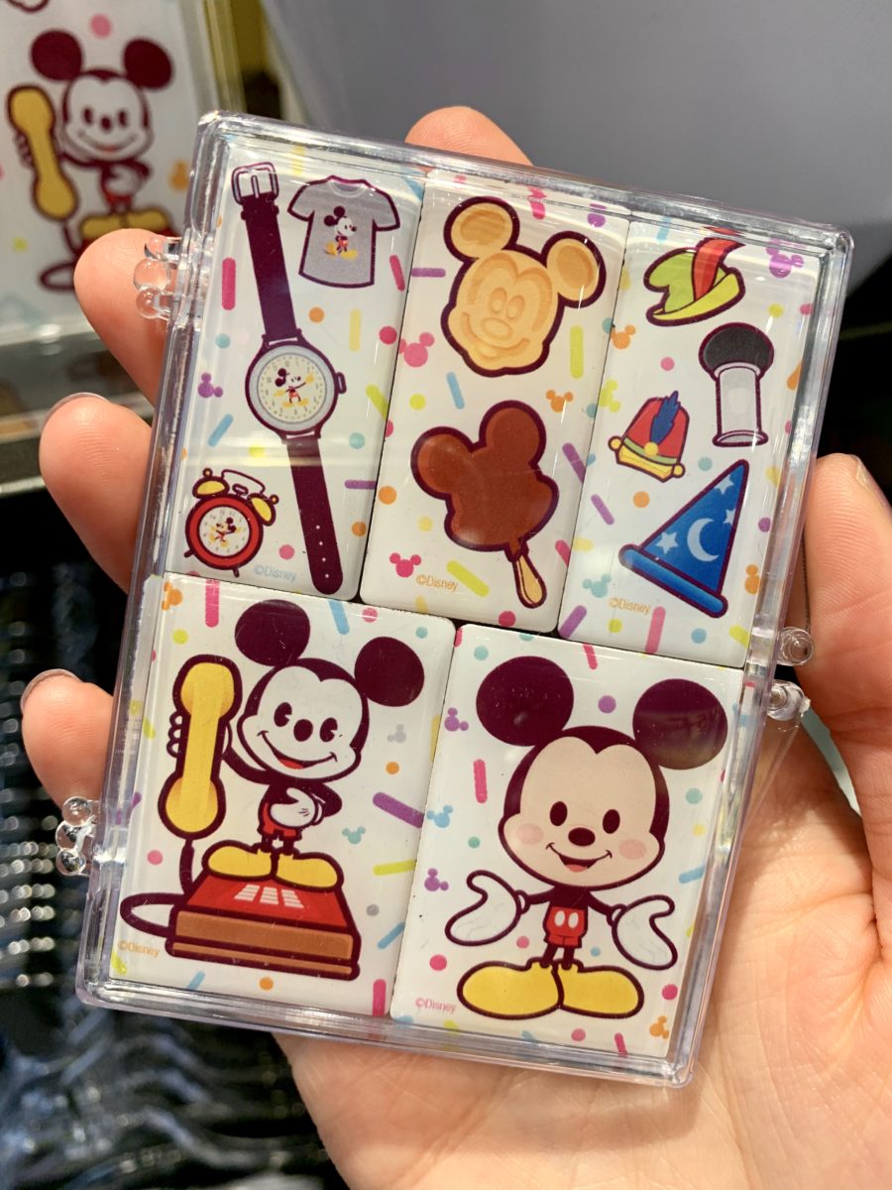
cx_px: 446
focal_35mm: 26
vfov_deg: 67.3
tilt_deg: -41.0
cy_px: 595
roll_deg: +1.3
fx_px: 893
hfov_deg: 53.1
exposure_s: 1/60
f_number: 1.8
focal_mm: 4.25
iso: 50
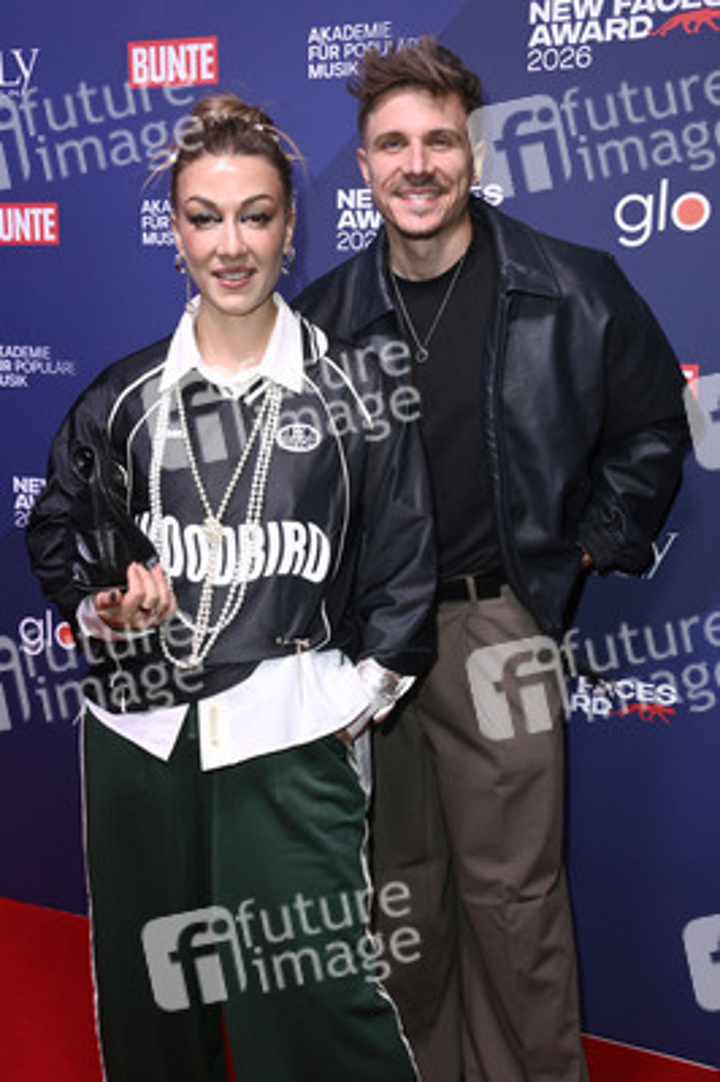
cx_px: 360
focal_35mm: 40
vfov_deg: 48.5
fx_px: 1202
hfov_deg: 33.3
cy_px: 541
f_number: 5.6
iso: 1000
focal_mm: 40
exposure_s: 1/250
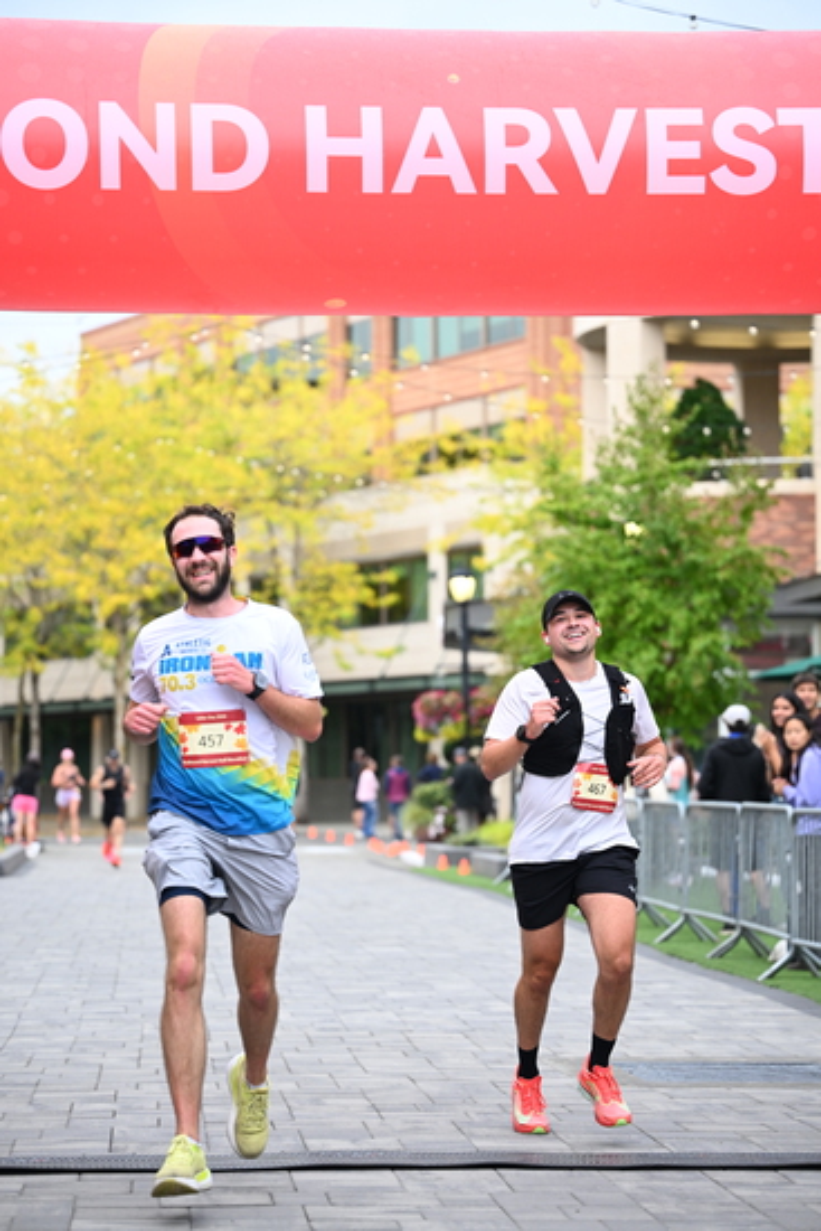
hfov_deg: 14.7
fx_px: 3179
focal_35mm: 93
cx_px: 410
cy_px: 616
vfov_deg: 21.9
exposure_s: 1/2000
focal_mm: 93
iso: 1000
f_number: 2.8
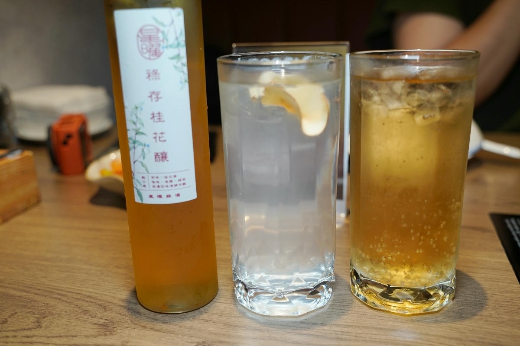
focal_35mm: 33
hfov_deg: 57.2
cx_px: 260
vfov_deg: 40.0
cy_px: 173
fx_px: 477
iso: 400
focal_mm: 33
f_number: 4
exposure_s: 1/60
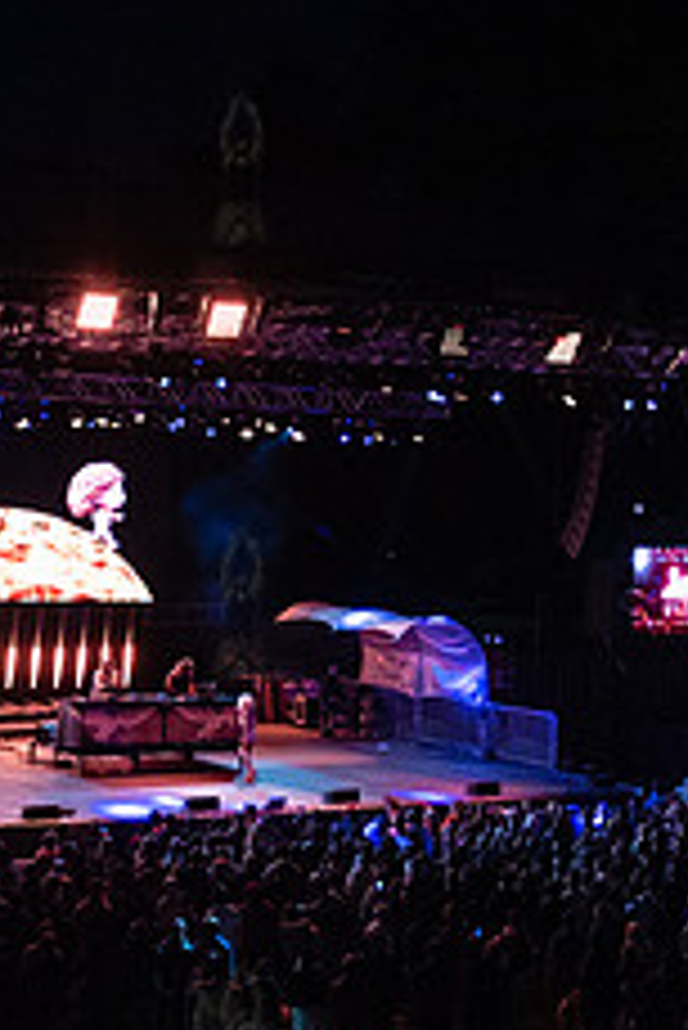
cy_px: 600
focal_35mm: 71
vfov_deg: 28.4
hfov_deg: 19.2
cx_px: 238
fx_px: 2032
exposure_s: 1/400
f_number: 3.2
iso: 1600
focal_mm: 24
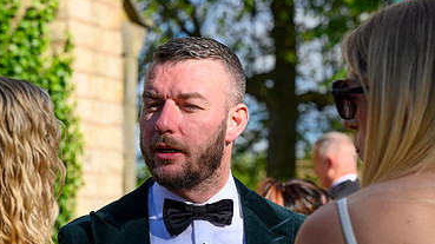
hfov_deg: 14.1
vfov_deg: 7.9
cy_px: 216
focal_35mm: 153
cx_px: 174
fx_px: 1764
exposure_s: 1/320
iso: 100
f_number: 6.3
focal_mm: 92
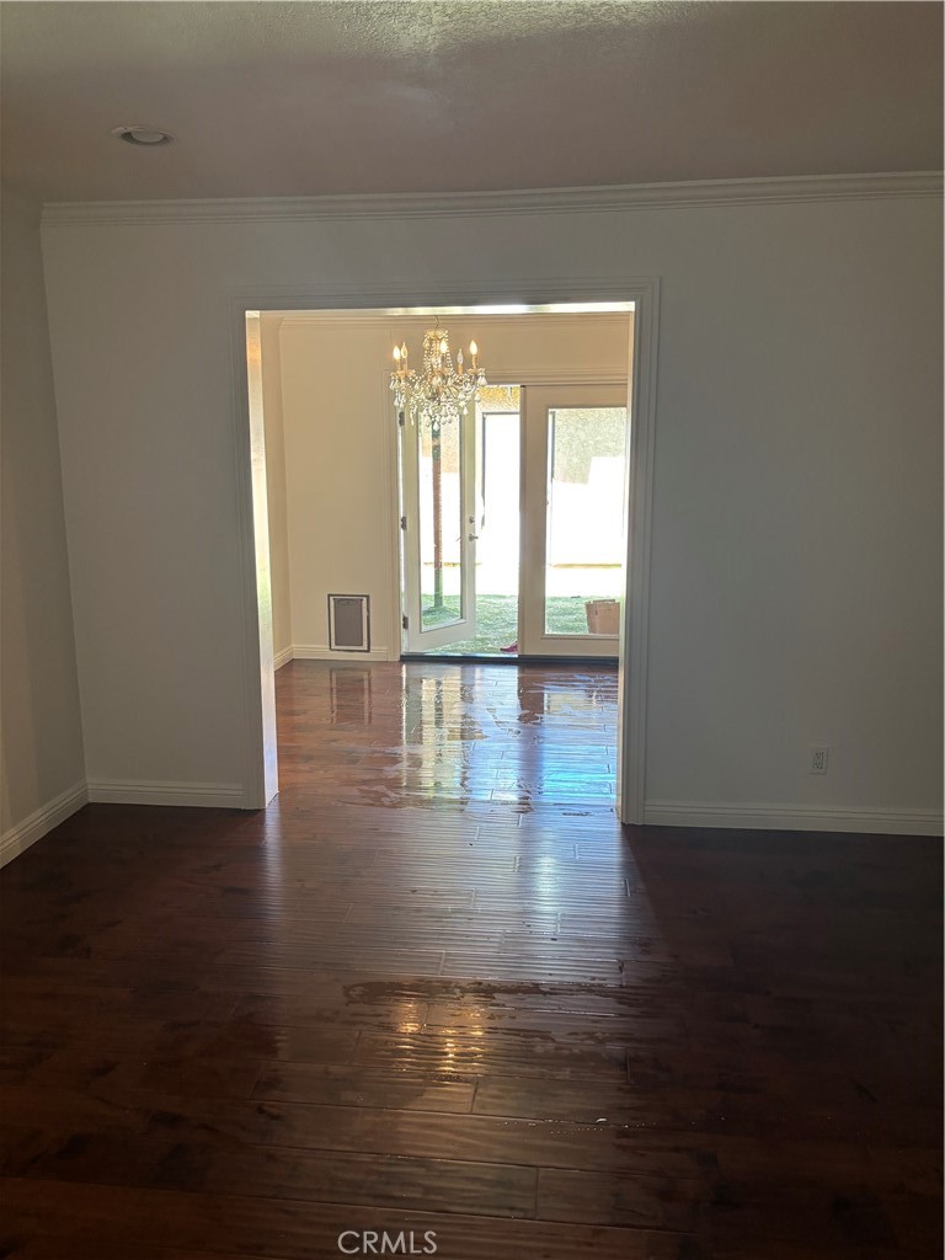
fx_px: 946
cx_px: 472
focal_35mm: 26
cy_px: 630
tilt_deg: -8.8
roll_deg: -0.6
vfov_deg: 67.3
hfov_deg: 53.1
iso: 160
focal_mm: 5.96
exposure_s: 1/60
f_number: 1.6
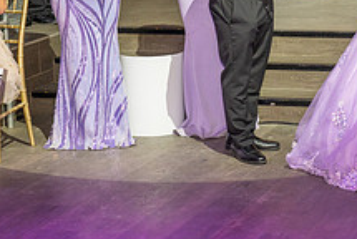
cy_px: -47
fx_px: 1390
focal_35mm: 140
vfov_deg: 9.7
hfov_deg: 14.1
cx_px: 452
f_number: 4
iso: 1000
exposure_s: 1/125
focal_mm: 52
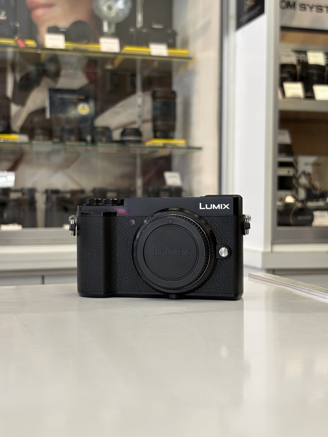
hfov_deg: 28.0
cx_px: 164
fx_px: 657
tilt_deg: -1.2
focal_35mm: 52
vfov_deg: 36.8
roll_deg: -0.3
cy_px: 218
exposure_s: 1/100
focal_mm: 5.96
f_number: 1.6
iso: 40
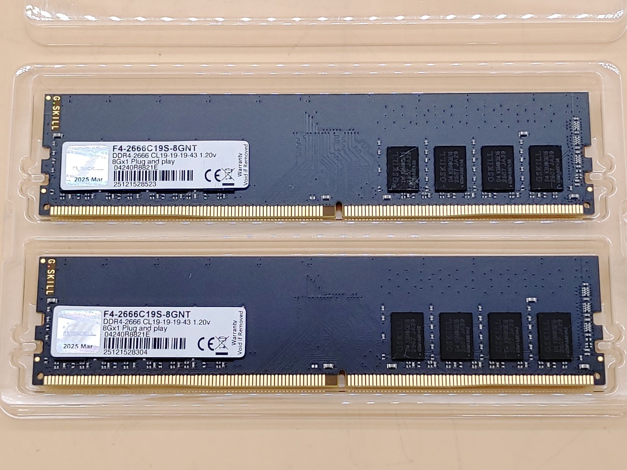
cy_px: 235
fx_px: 1177
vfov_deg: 22.6
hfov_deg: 29.8
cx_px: 314
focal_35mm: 65
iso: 50
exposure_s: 1/114
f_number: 1.8
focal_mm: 4.36
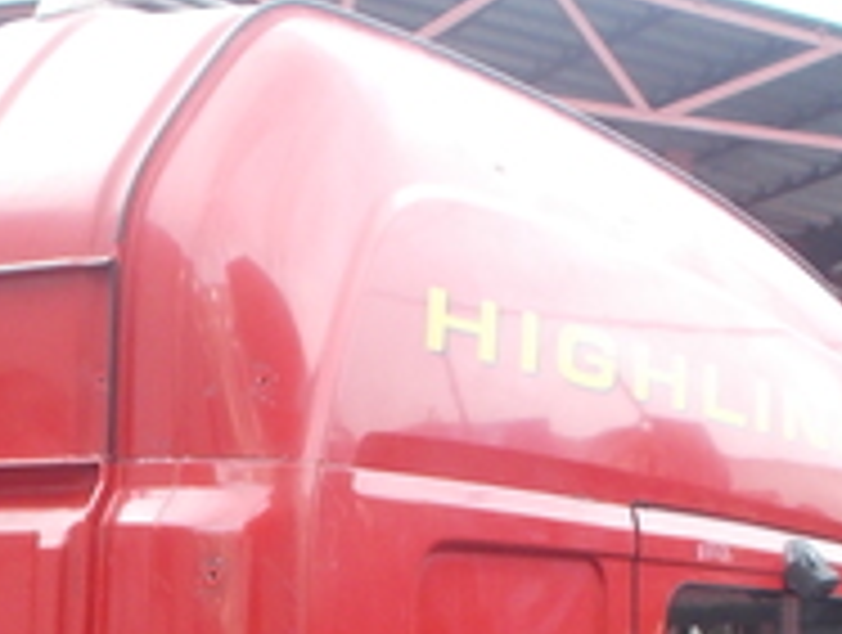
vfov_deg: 13.9
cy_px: 1003
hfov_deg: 19.7
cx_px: 279
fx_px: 2413
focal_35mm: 99
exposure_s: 1/40
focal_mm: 4.1
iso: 80
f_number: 3.3
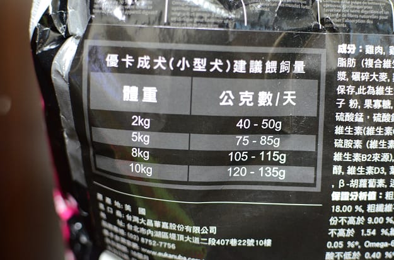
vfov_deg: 25.6
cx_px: 197
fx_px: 573
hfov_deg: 37.9
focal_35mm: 52
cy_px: 130
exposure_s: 1/30
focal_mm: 35
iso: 2000
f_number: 2.8
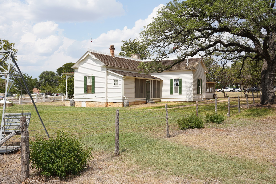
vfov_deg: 38.9
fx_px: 261
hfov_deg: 55.8
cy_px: 92
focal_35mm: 34
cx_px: 138
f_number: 13
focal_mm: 34
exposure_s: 1/100
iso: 100
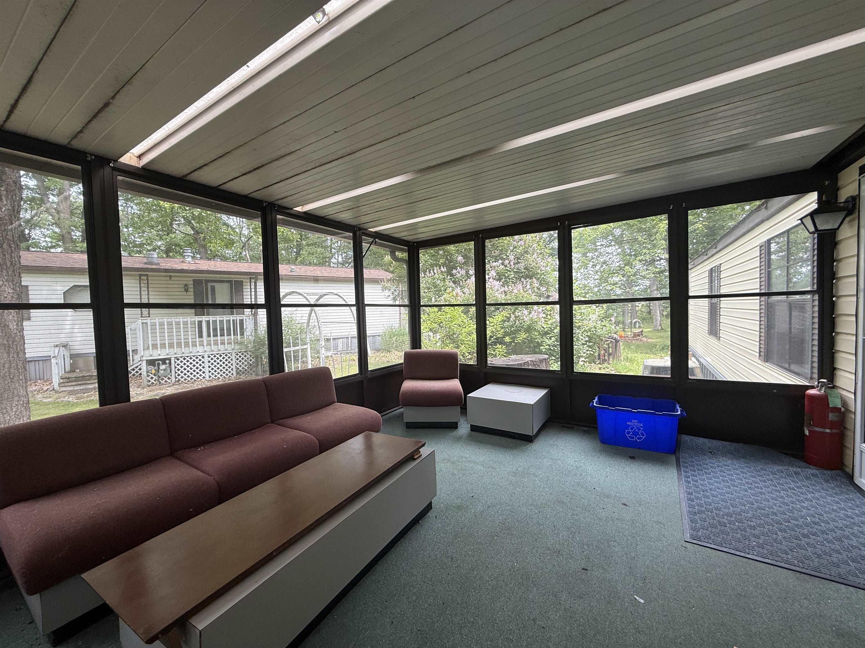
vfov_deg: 85.7
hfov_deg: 102.1
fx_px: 350
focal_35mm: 14
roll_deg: +1.3
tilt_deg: -1.9
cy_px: 324
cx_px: 432
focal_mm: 2.22
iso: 50
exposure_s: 1/102
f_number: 2.2
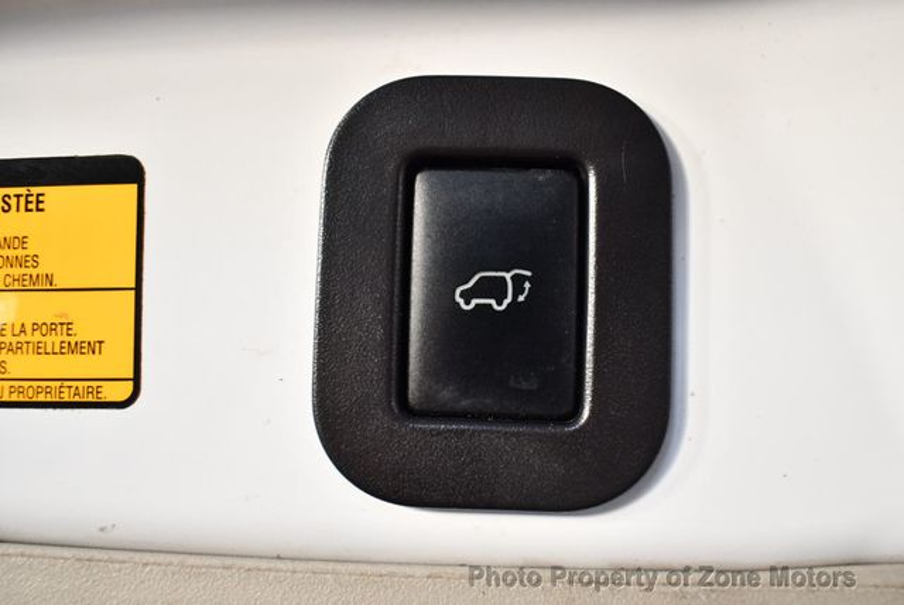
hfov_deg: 53.1
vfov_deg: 36.9
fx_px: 905
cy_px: 302
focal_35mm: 36
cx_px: 452
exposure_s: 1/200
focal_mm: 18
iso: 800
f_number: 3.5
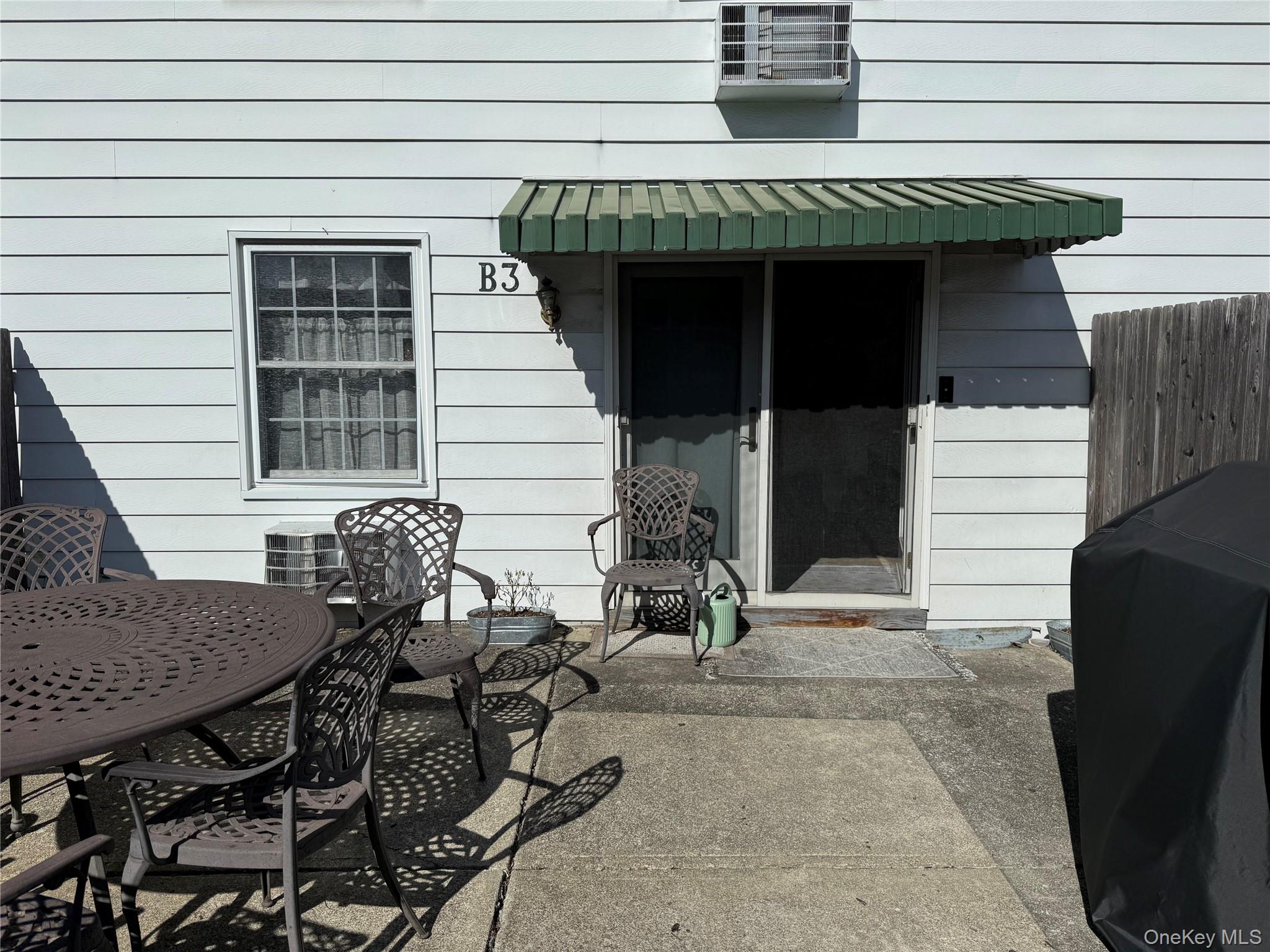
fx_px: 881
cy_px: 476
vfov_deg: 56.8
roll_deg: -0.1
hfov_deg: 71.6
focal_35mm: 24
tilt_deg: -6.0
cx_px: 635
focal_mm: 6.76
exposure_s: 1/11905
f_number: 1.78
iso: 80
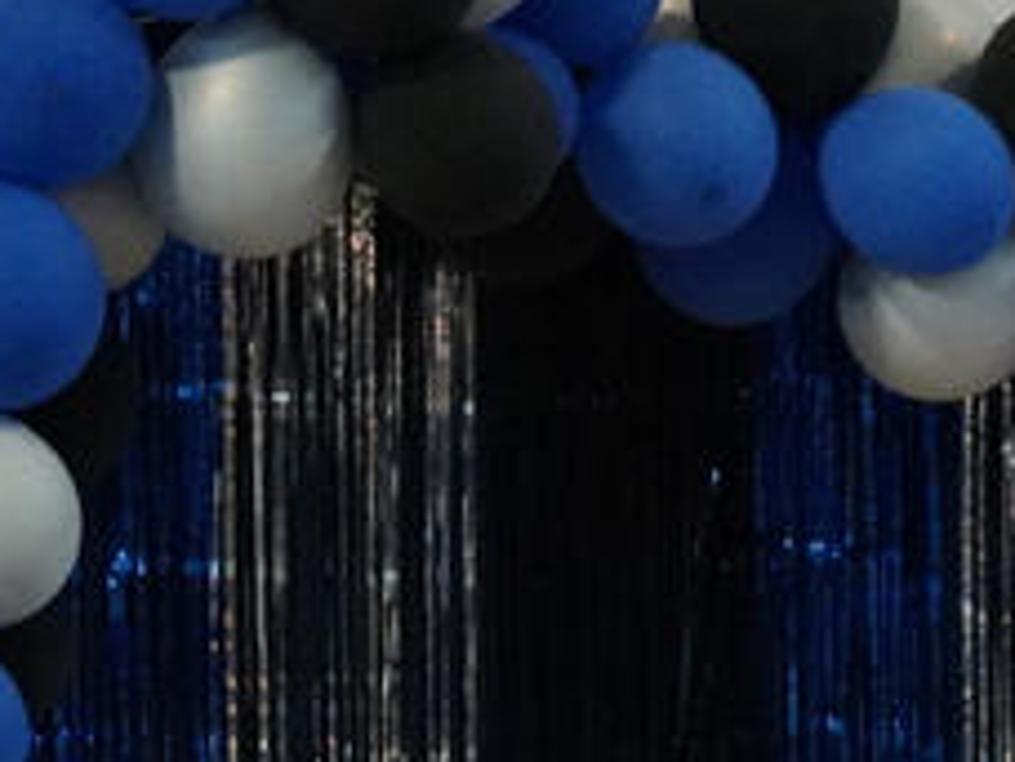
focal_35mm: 865
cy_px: 902
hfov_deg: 2.3
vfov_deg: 1.7
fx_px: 25363
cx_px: 1803
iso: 12800
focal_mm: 200
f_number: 2.8
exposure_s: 1/80
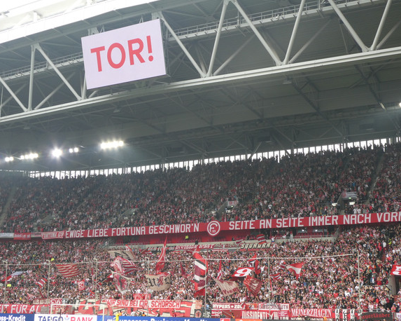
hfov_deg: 38.8
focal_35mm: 48
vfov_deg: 31.4
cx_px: 203
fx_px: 569
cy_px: 163
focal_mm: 7.8
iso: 125
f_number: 3.9
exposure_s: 1/80
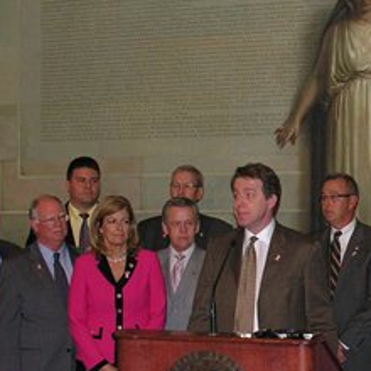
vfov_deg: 19.3
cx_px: 283
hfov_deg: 19.1
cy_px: 207
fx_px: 1091
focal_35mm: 90
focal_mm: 8.9
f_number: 2.8
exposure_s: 1/60.1
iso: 132
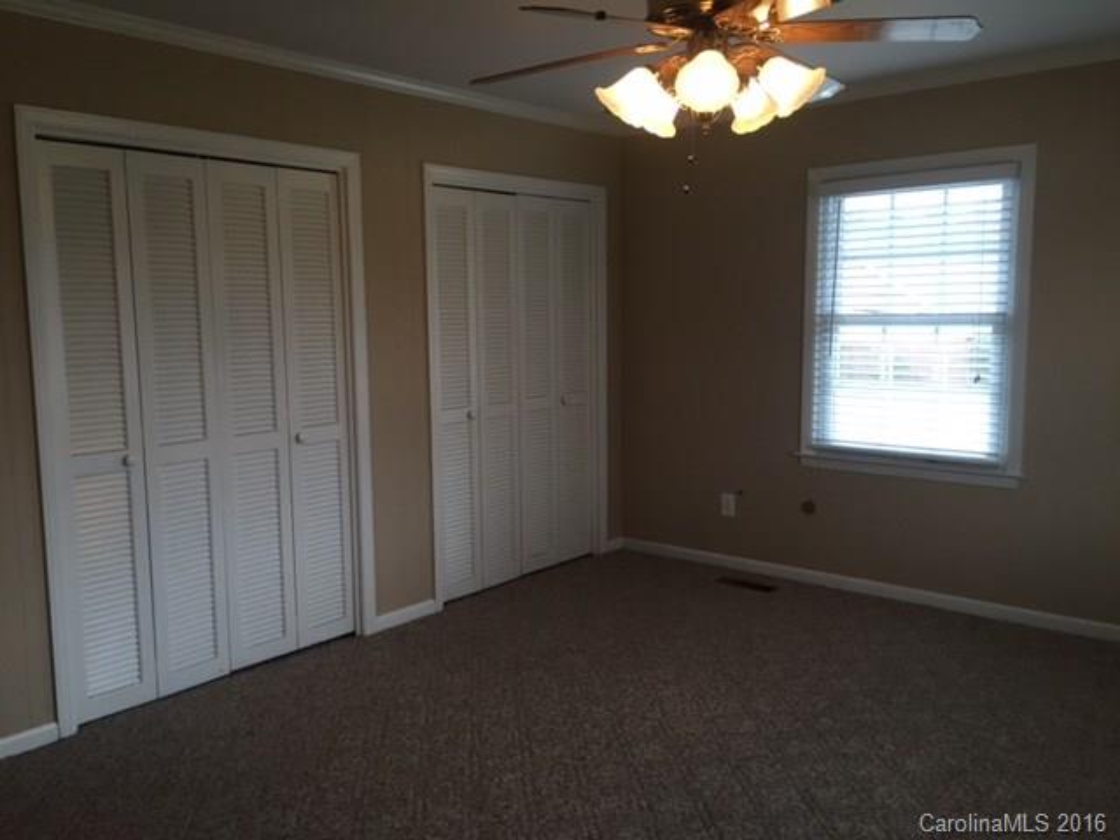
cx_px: 560
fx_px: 938
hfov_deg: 61.7
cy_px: 420
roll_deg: +0.3
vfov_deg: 48.2
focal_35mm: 29
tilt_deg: -5.3
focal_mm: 4.15
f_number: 2.2
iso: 40
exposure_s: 1/30
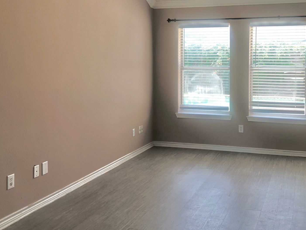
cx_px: 203
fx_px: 362
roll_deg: +0.0
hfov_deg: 45.1
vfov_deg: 34.8
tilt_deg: -1.3
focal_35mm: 41
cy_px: 77
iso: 100
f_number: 1.8
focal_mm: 3.99
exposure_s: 1/120
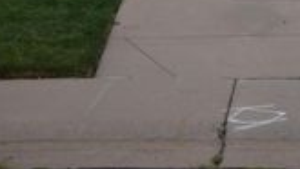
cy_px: -130
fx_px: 756
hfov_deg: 22.3
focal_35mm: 95
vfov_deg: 11.8
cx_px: 216
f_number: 6.3
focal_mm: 20
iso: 400
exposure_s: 1/320
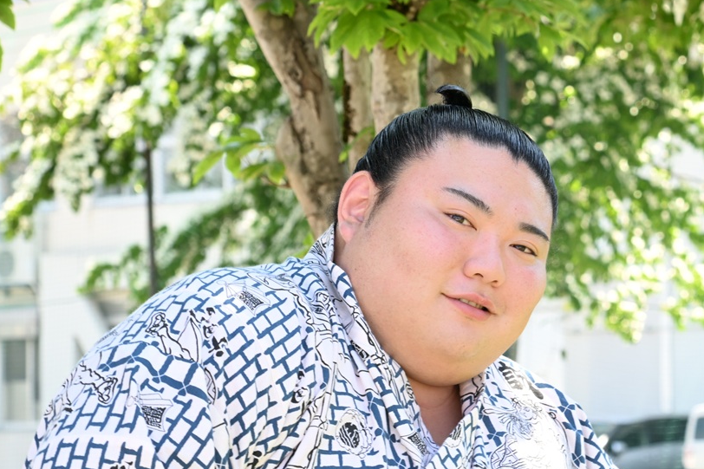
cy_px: 408
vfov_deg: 8.7
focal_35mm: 157
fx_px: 3069
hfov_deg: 13.0
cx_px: 628
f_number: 7.1
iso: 400
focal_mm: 85
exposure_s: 1/125
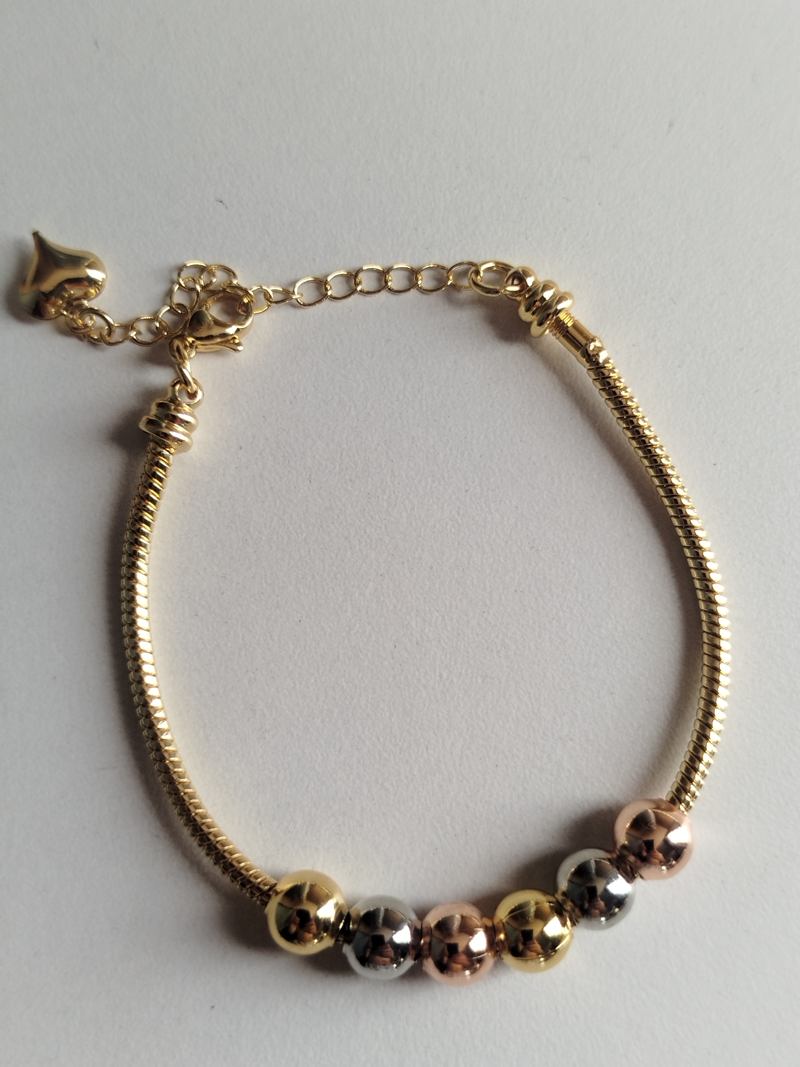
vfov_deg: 42.1
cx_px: 400
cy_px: 534
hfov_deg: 32.2
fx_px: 1387
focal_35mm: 45
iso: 100
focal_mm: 5.31
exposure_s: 1/120
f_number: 1.7
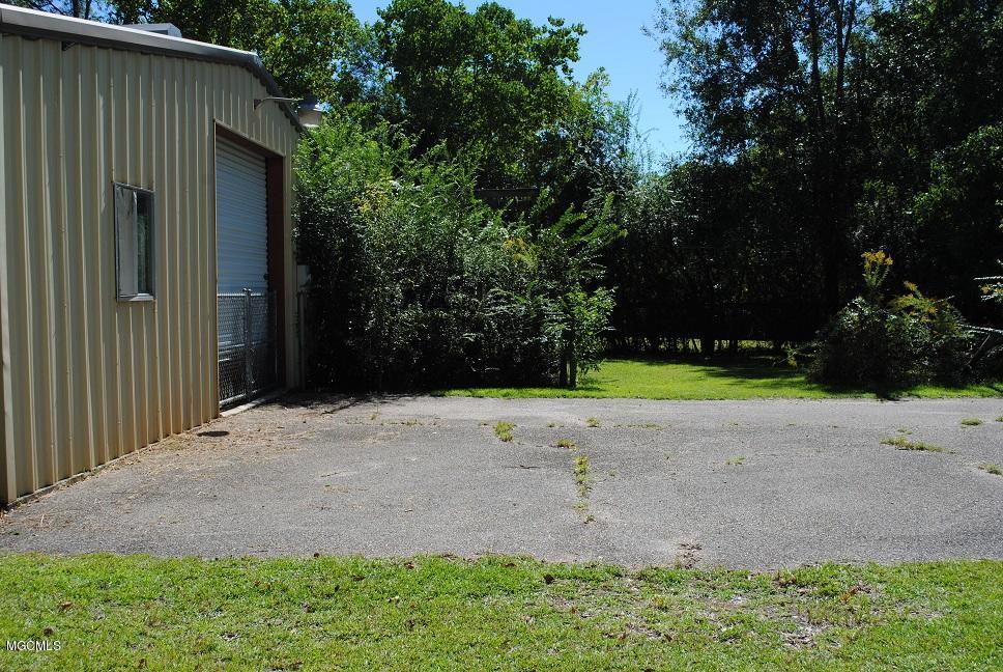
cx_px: 502
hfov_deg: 49.5
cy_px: 336
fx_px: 1088
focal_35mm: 39
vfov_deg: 34.3
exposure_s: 1/250
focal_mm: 26
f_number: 8
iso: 100
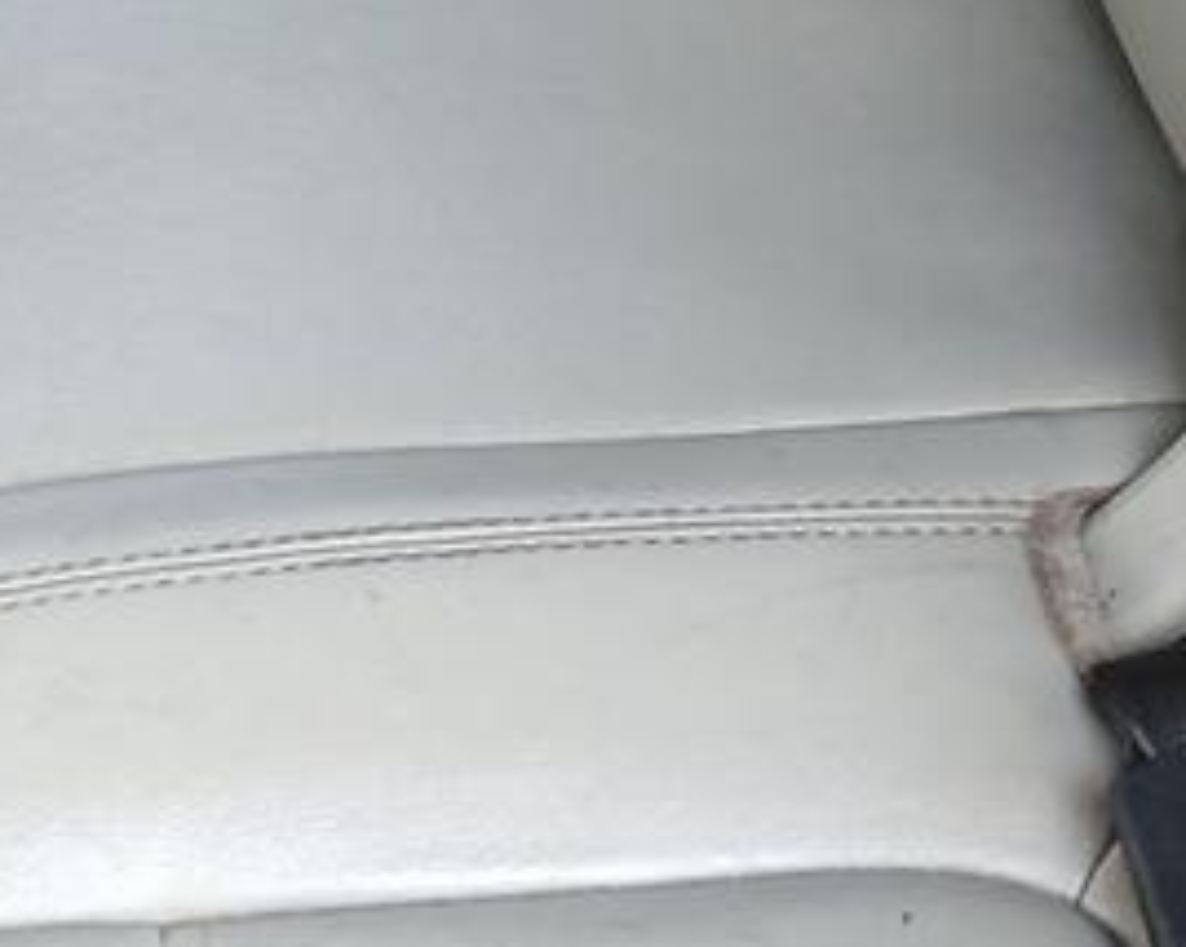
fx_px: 3402
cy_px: -226
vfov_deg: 15.2
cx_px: 1009
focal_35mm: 97
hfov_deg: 19.5
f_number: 1.8
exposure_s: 1/60
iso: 50
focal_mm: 3.98
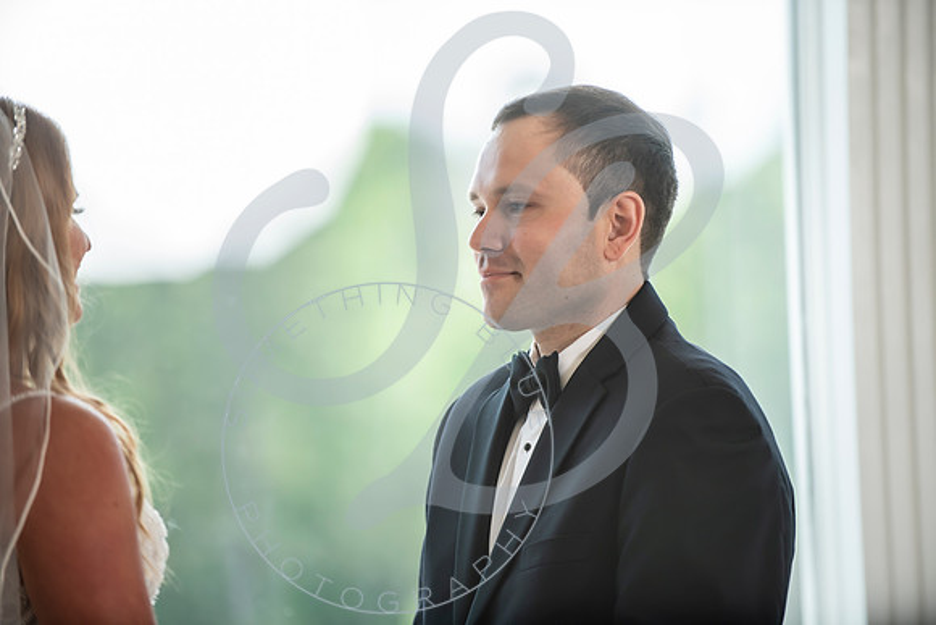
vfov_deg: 6.6
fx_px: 5420
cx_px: 479
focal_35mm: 208
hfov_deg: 9.9
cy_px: 312
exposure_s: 1/250
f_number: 2.8
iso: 250
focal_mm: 200
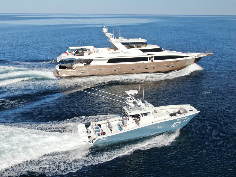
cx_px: 118
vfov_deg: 40.7
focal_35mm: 35
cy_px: 88
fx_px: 239
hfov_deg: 52.6
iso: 100
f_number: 3.3
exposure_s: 1/640
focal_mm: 5.94
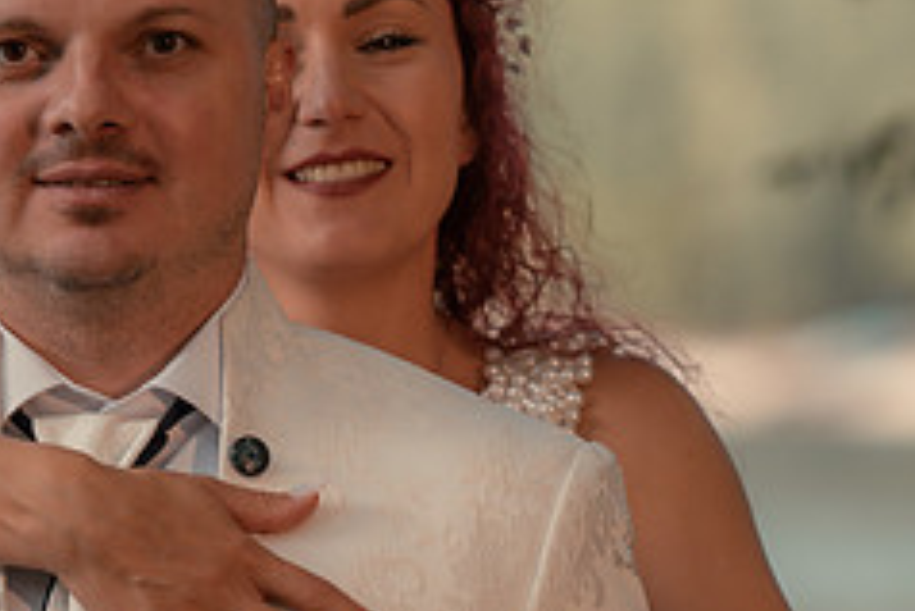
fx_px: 8189
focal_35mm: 322
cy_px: 459
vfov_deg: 4.3
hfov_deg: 6.4
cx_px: 316
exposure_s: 1/250
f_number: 2.8
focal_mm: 130
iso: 500
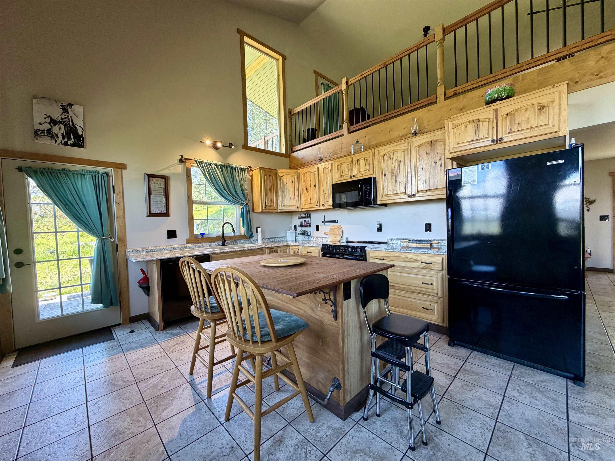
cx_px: 308
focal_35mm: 14
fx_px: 249
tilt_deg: -1.8
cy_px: 230
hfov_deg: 102.1
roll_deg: +1.8
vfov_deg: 85.7
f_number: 2.2
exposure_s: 1/60
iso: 160
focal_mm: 2.22
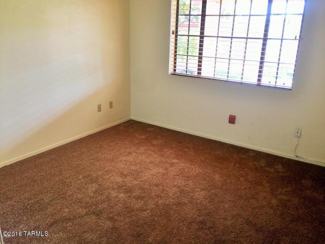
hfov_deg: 61.7
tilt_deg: -16.8
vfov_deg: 48.2
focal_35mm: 29
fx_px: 272
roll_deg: -2.5
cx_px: 162
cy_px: 122
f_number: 2.2
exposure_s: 1/30
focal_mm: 4.15
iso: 32
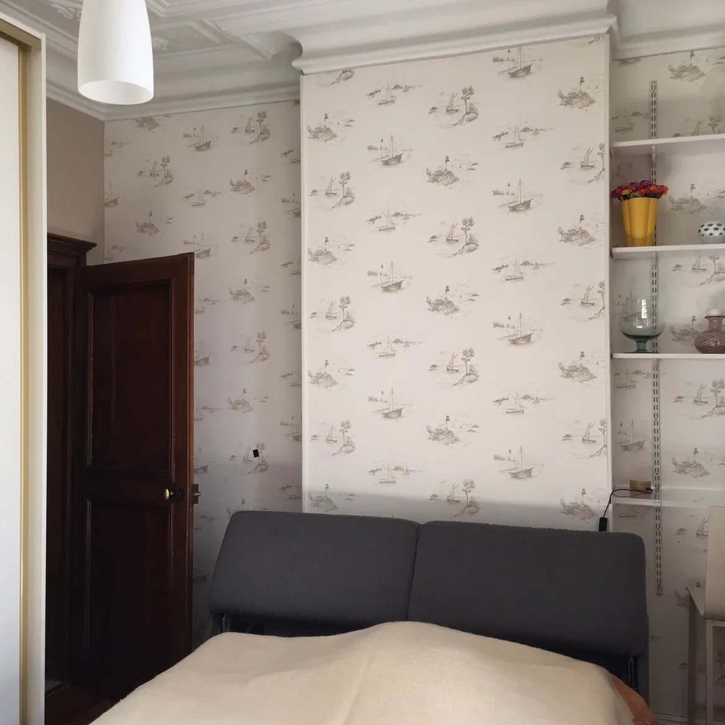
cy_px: 355
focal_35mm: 35
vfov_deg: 47.2
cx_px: 358
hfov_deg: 47.2
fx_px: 829
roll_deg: +0.5
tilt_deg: +1.3
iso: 32
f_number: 2.2
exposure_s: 1/100
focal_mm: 4.15
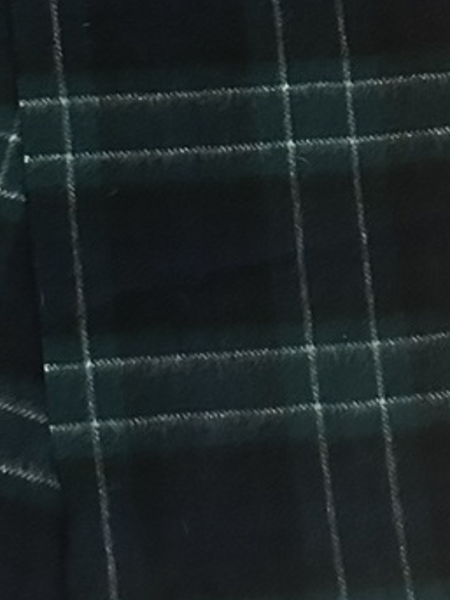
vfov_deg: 19.3
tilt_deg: -82.5
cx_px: 88
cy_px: 118
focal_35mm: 101
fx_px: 1752
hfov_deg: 14.6
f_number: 1.5
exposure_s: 1/30
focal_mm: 5.7
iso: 640
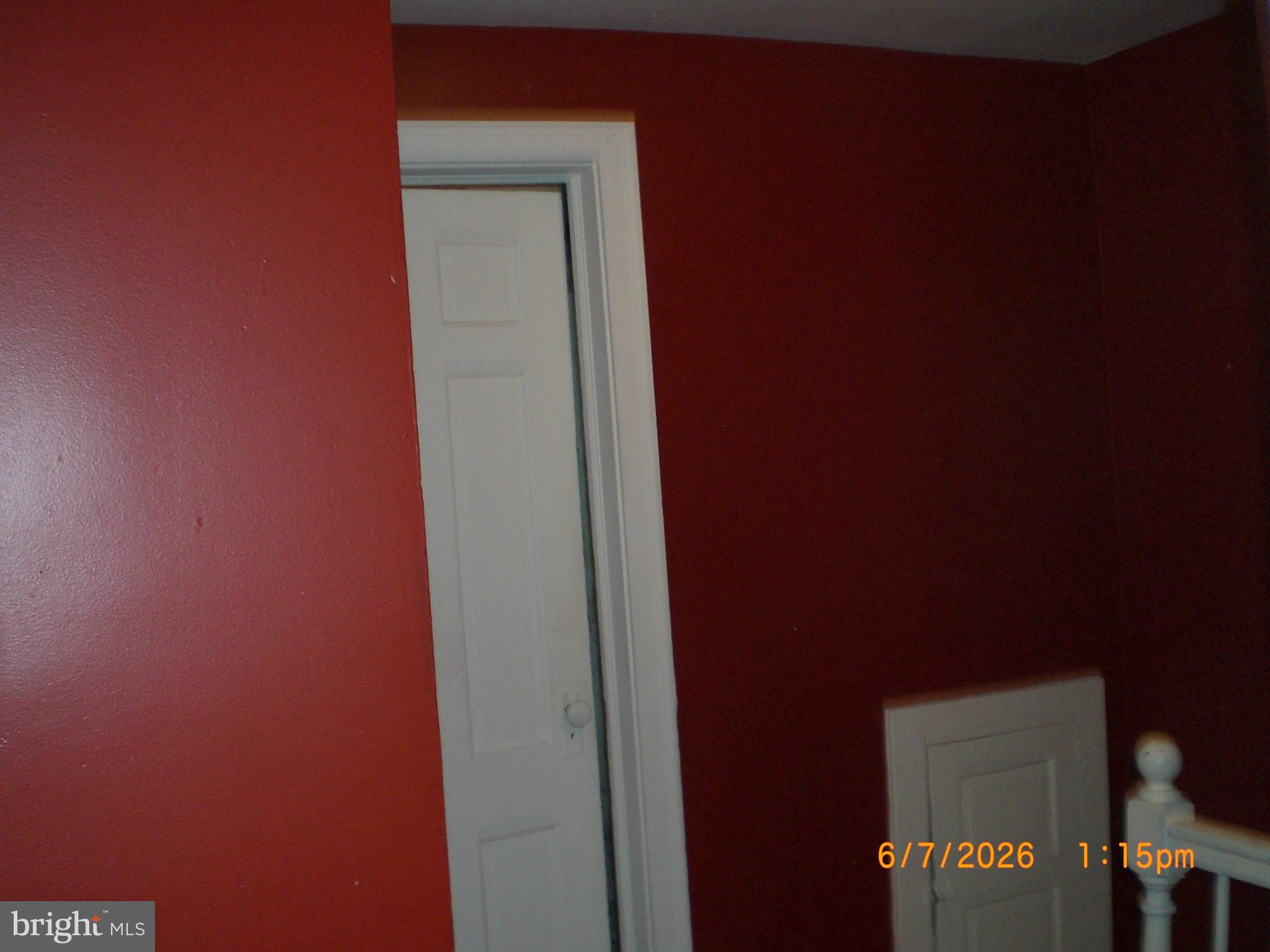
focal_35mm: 38
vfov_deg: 37.7
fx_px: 1394
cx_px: 635
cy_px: 476
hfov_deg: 49.0
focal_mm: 6.3
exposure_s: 1/30
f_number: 3.1
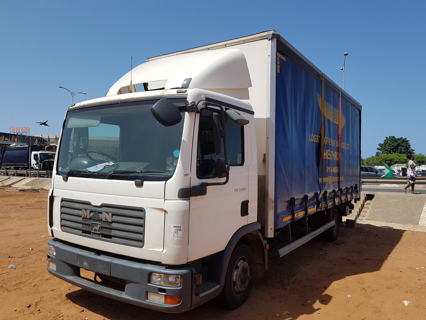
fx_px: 320
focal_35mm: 26
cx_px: 213
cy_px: 160
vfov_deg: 53.1
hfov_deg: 67.3
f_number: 1.7
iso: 40
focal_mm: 4.2
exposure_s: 1/2952
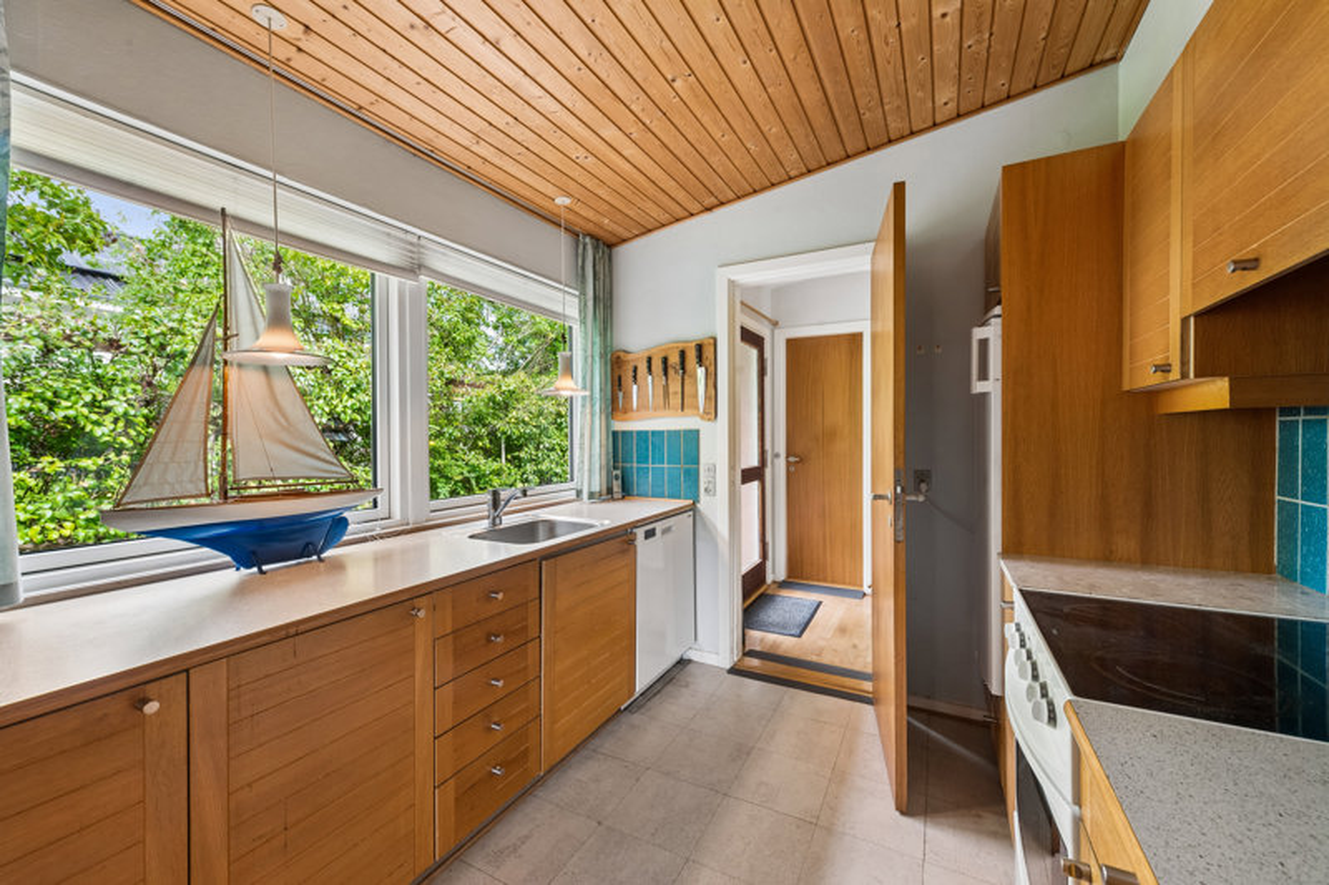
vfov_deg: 81.2
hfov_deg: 104.3
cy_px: 442
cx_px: 664
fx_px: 517
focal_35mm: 14
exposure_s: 1/15
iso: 250
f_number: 10
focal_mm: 14
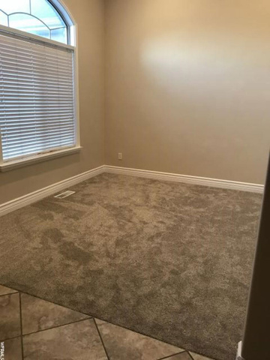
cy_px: 180
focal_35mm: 28
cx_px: 135
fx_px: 291
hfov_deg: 49.7
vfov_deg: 63.4
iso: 64
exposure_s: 1/15
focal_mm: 3.99
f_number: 1.8
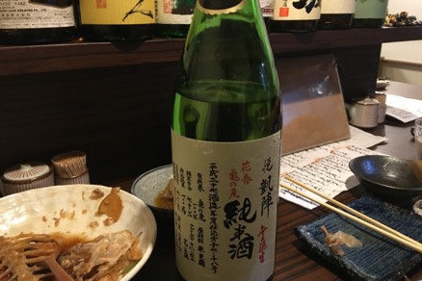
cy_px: 127
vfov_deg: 42.3
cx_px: 207
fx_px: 363
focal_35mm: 31
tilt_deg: -17.0
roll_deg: +0.5
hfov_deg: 60.3
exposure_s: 1/4
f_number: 2.2
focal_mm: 4.15
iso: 50
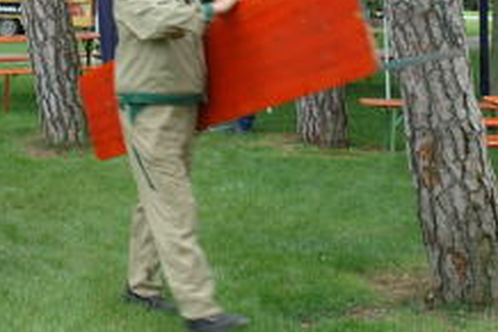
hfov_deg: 28.2
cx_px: 87
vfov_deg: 19.0
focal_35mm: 70
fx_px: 968
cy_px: 13
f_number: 3.5
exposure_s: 1/45
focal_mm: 18
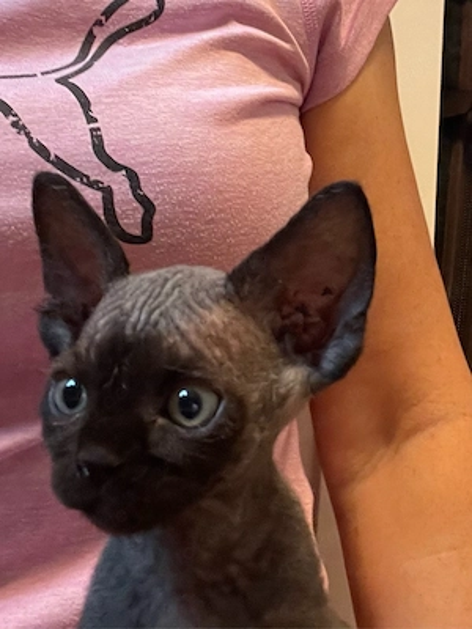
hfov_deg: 46.8
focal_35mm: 30
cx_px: 236
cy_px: 314
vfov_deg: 60.0
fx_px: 545
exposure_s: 1/33
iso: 250
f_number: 2.2
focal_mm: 2.71
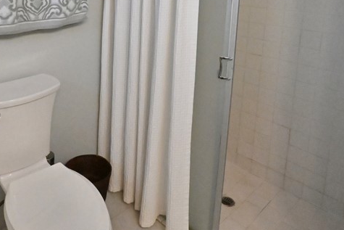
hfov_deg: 56.9
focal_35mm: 32
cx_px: 105
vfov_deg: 37.4
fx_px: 306
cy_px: 8
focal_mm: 14
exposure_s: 1/60
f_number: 22
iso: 12800
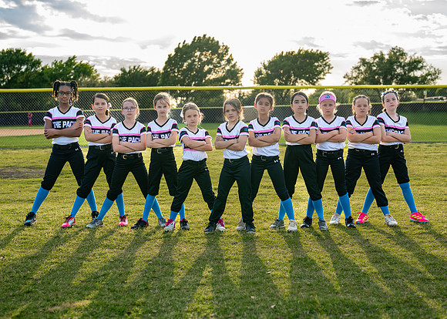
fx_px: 737
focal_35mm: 58
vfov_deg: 24.4
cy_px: 164
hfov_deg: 33.8
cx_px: 224
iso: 100
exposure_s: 1/500
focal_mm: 50
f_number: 2.8
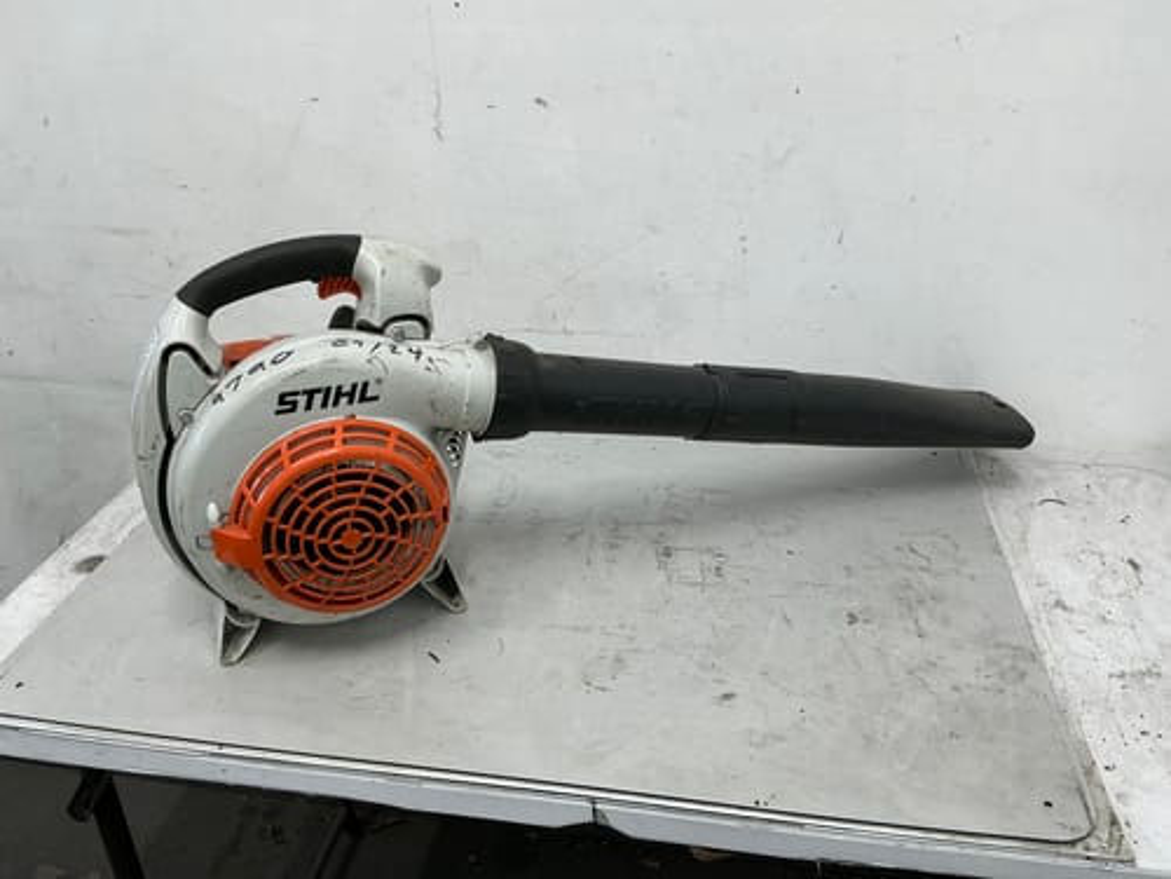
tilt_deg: -29.3
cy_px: 440
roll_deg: -0.1
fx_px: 947
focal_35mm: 28
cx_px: 586
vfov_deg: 49.7
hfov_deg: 63.4
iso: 40
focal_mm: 3
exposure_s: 1/50
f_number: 1.8
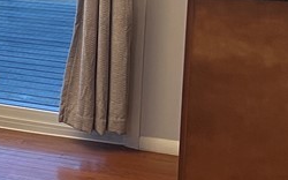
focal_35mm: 113
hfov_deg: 15.5
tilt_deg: -9.2
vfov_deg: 11.3
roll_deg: +0.1
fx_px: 887
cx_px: -250
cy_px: -39
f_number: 1.5
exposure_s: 1/60
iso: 160
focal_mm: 5.7
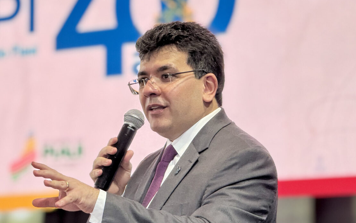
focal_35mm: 176
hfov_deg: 11.9
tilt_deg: +7.7
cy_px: 96
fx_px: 1708
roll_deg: -0.4
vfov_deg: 7.5
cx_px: 113
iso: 160
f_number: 2.8
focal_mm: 15.66
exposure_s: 1/120
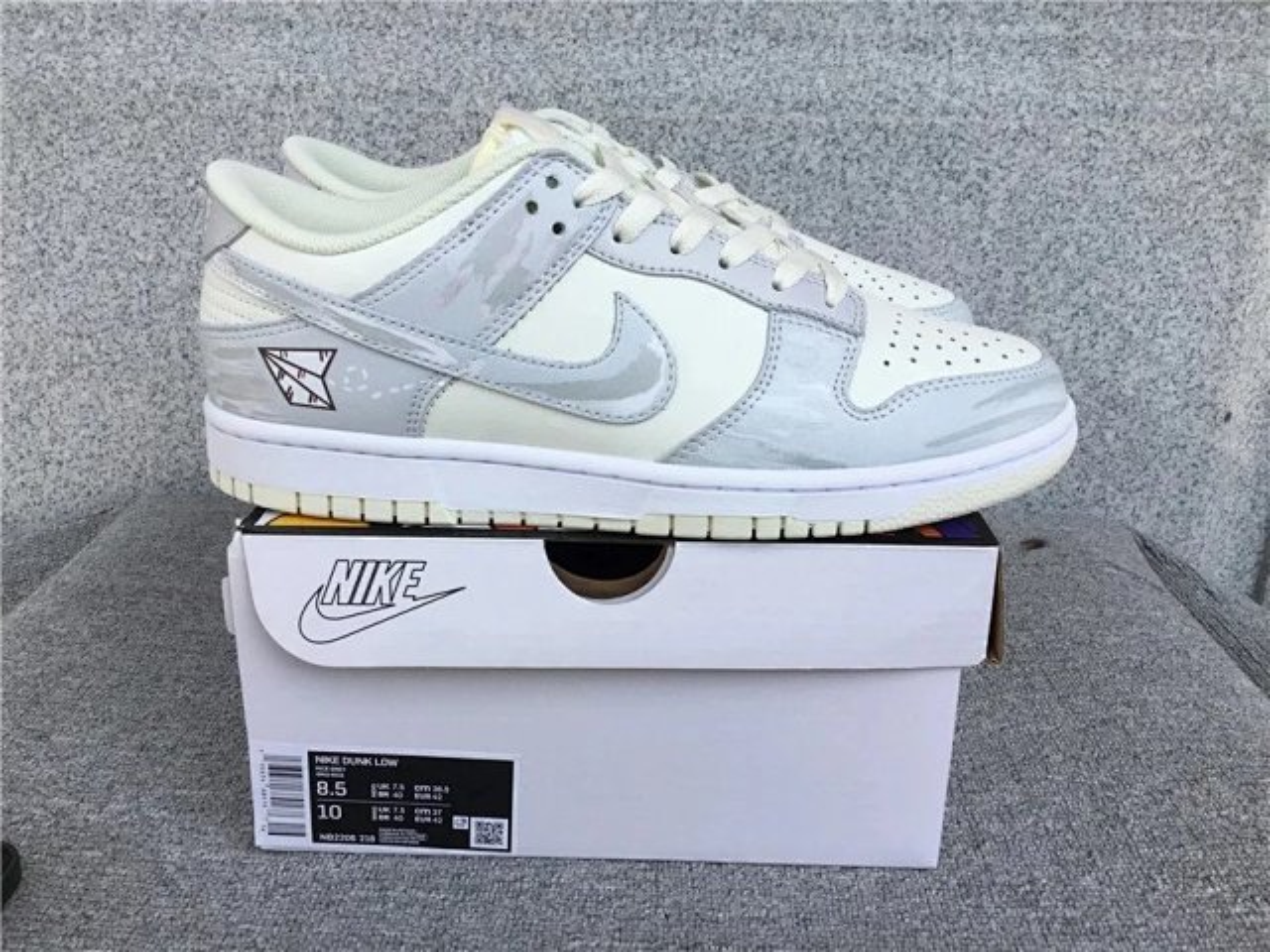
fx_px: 1137
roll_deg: -0.7
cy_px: 476
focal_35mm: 31
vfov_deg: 45.4
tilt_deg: -19.8
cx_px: 635
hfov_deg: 58.4
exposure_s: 1/769
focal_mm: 3.3
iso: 25
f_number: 2.4
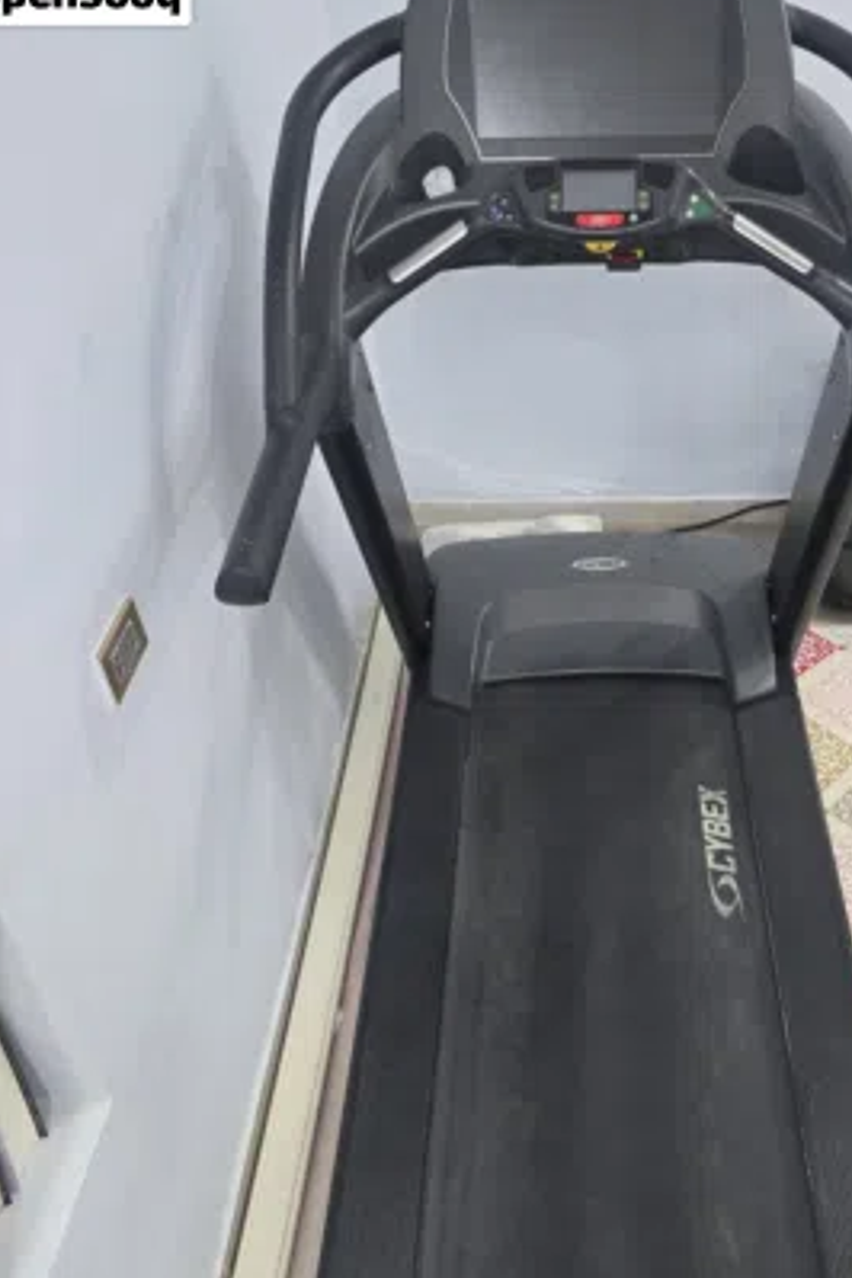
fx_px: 1136
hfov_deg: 40.5
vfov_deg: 58.4
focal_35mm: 32
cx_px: 586
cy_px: 751
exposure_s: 1/100
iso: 320
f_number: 1.7
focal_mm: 6.3
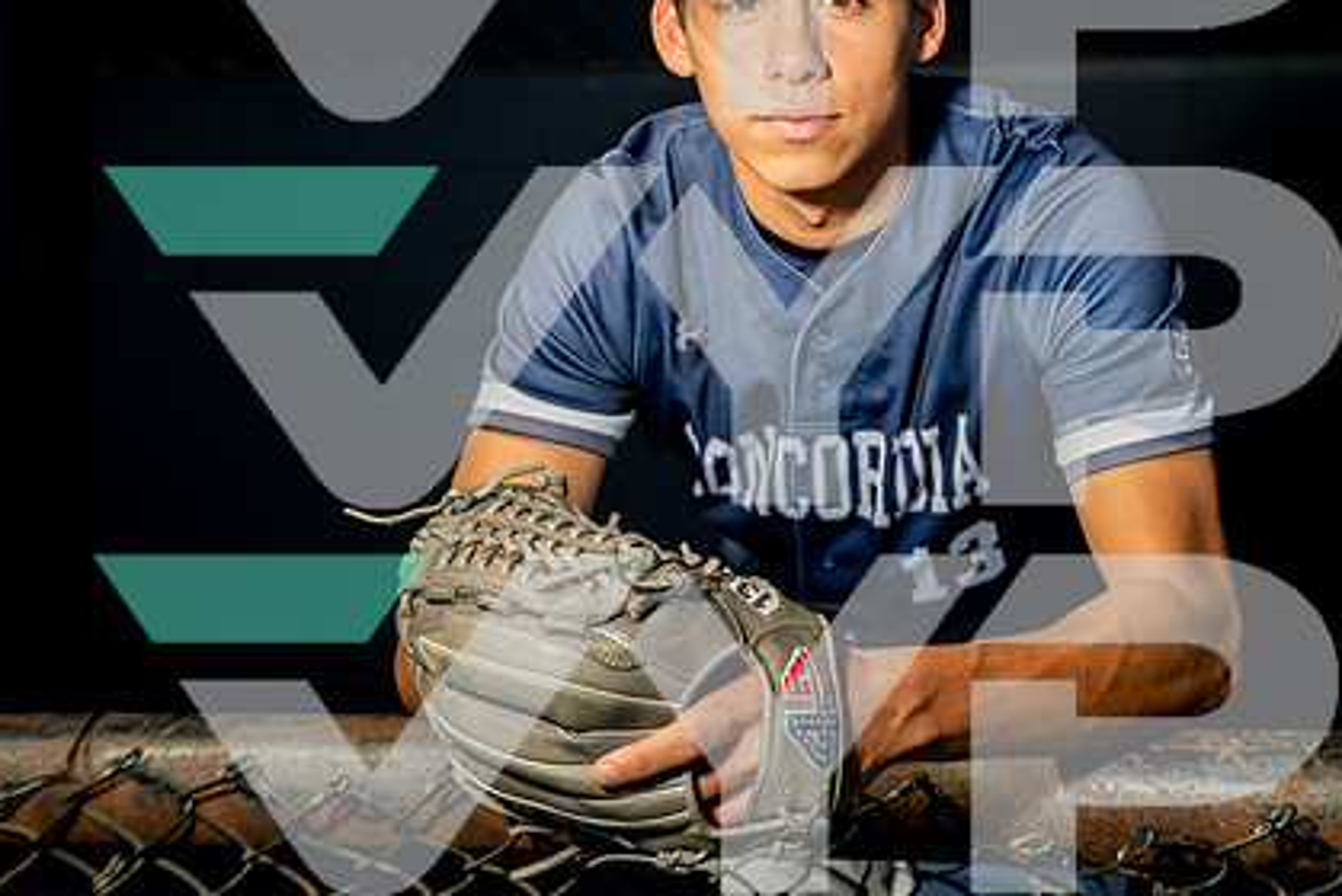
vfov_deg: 20.9
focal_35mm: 65
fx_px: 2425
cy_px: 338
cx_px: 919
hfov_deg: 30.7
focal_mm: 47
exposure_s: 1/250
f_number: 4.5
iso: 100
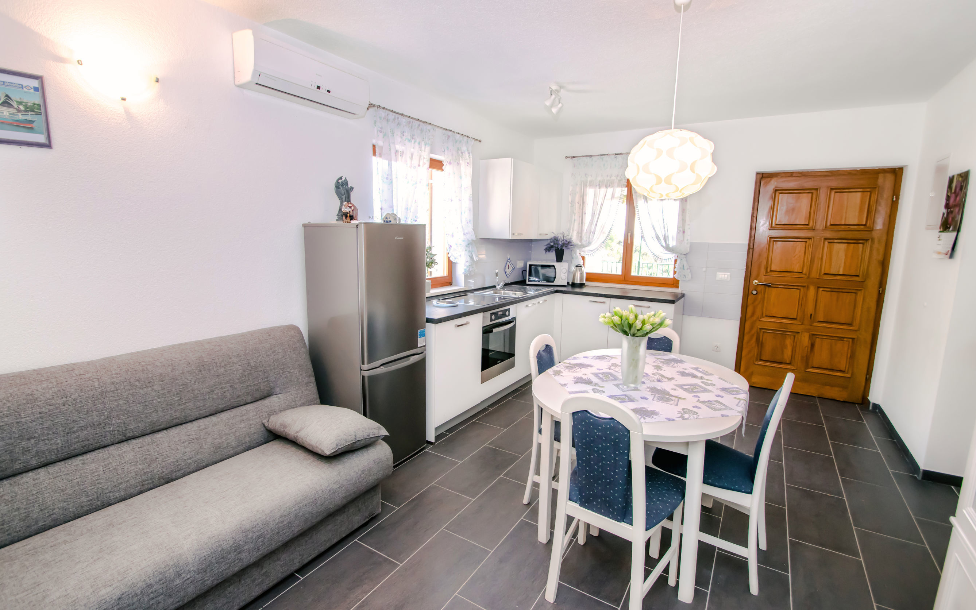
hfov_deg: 97.8
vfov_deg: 71.2
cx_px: 499
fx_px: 426
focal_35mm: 16
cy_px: 297
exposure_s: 1/100
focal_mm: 10
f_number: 6.3
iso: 500
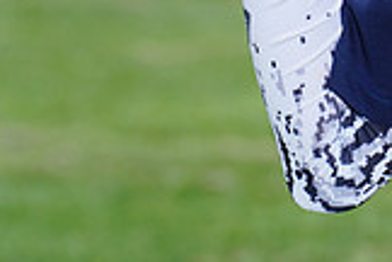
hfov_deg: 3.0
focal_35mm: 676
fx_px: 7360
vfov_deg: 2.0
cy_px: -188
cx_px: 675
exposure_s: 1/250
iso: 200
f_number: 8
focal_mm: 189
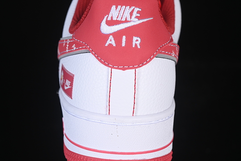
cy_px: 80
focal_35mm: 75
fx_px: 502
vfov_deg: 18.2
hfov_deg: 27.0
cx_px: 120
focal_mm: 50
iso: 160
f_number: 7.1
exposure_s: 1/80
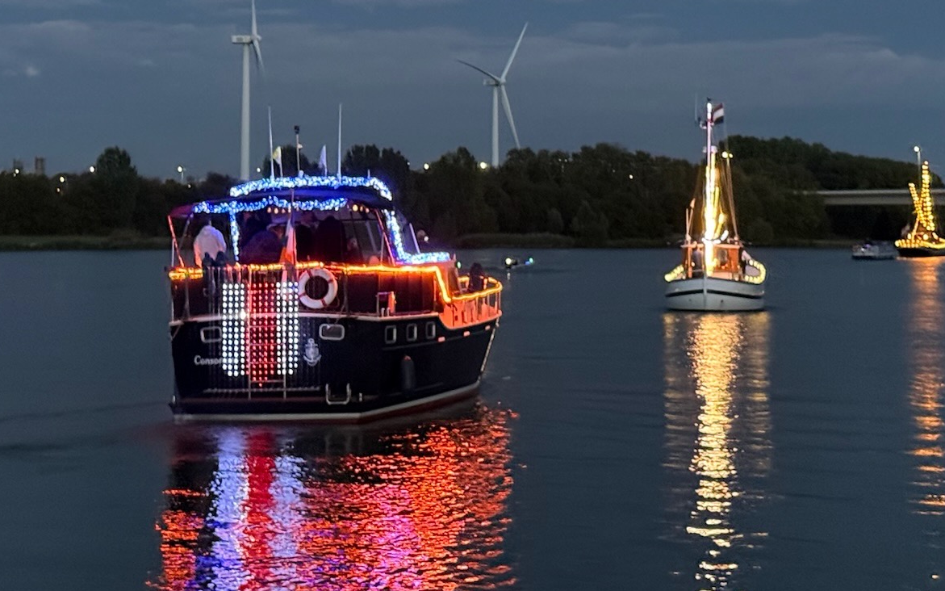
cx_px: 469
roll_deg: +0.2
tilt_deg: +4.6
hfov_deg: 23.3
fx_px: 2292
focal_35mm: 89
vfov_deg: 14.5
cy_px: 6
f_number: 1.78
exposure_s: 1/20
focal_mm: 6.76
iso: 640
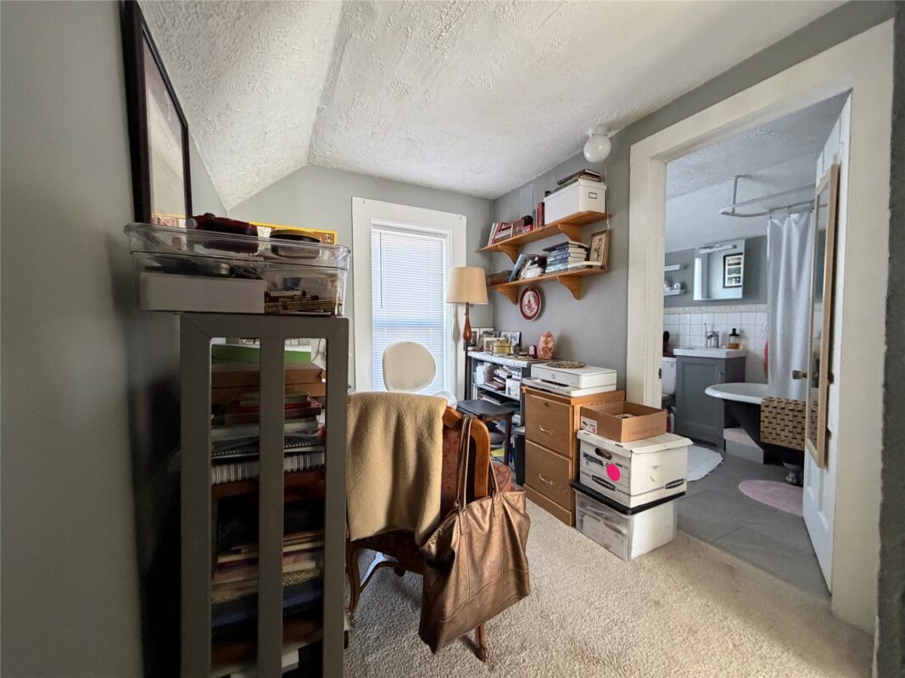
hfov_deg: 102.1
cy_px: 339
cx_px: 452
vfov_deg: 85.7
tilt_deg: -3.8
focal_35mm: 14
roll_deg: +0.5
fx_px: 366
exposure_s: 1/60
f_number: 2.2
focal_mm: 2.22
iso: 500
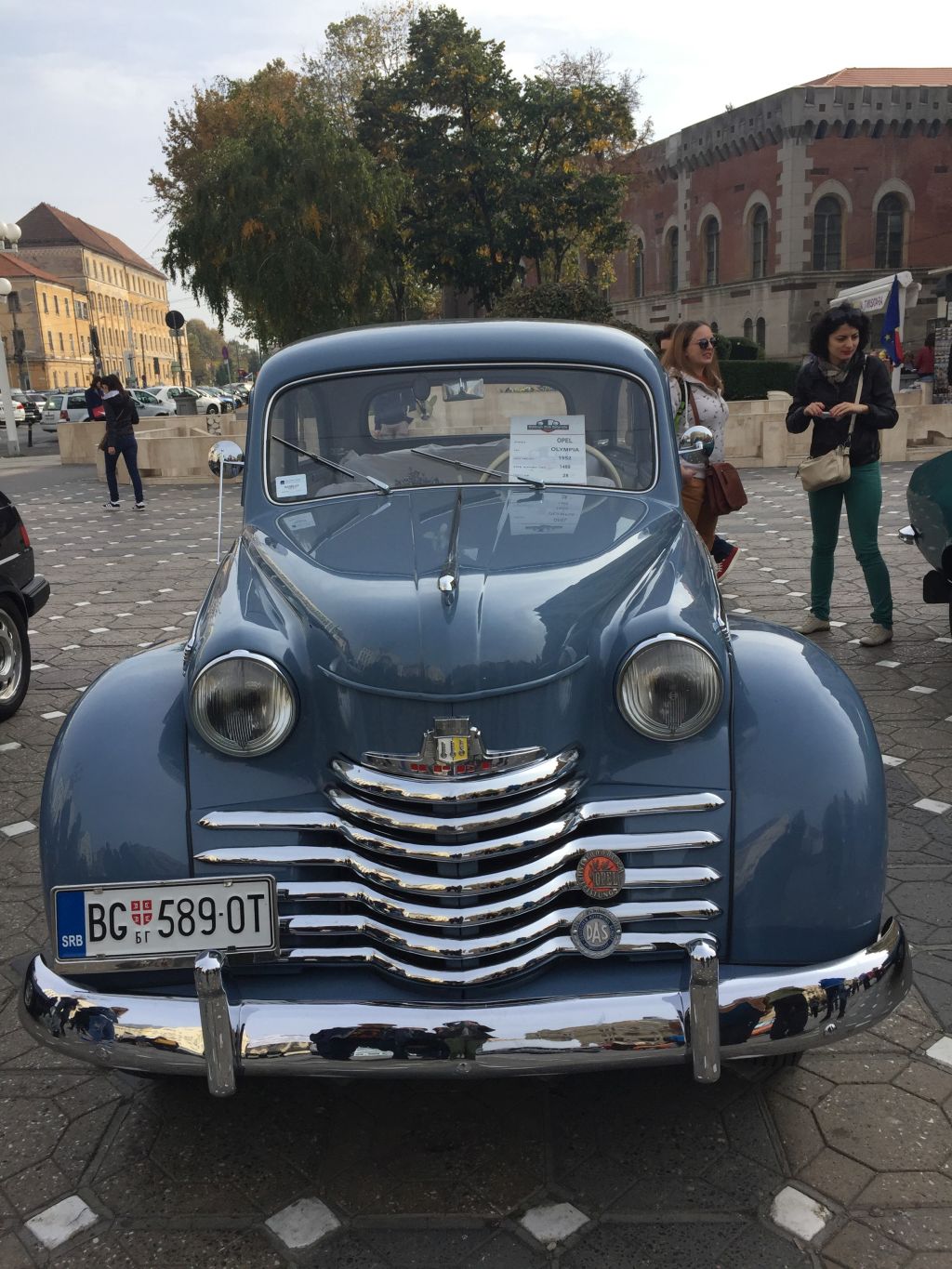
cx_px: 476
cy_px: 634
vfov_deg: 61.7
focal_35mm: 29
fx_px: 1063
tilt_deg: -12.9
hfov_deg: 48.2
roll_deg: +2.5
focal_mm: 4.15
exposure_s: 1/1412
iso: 32
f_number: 2.2
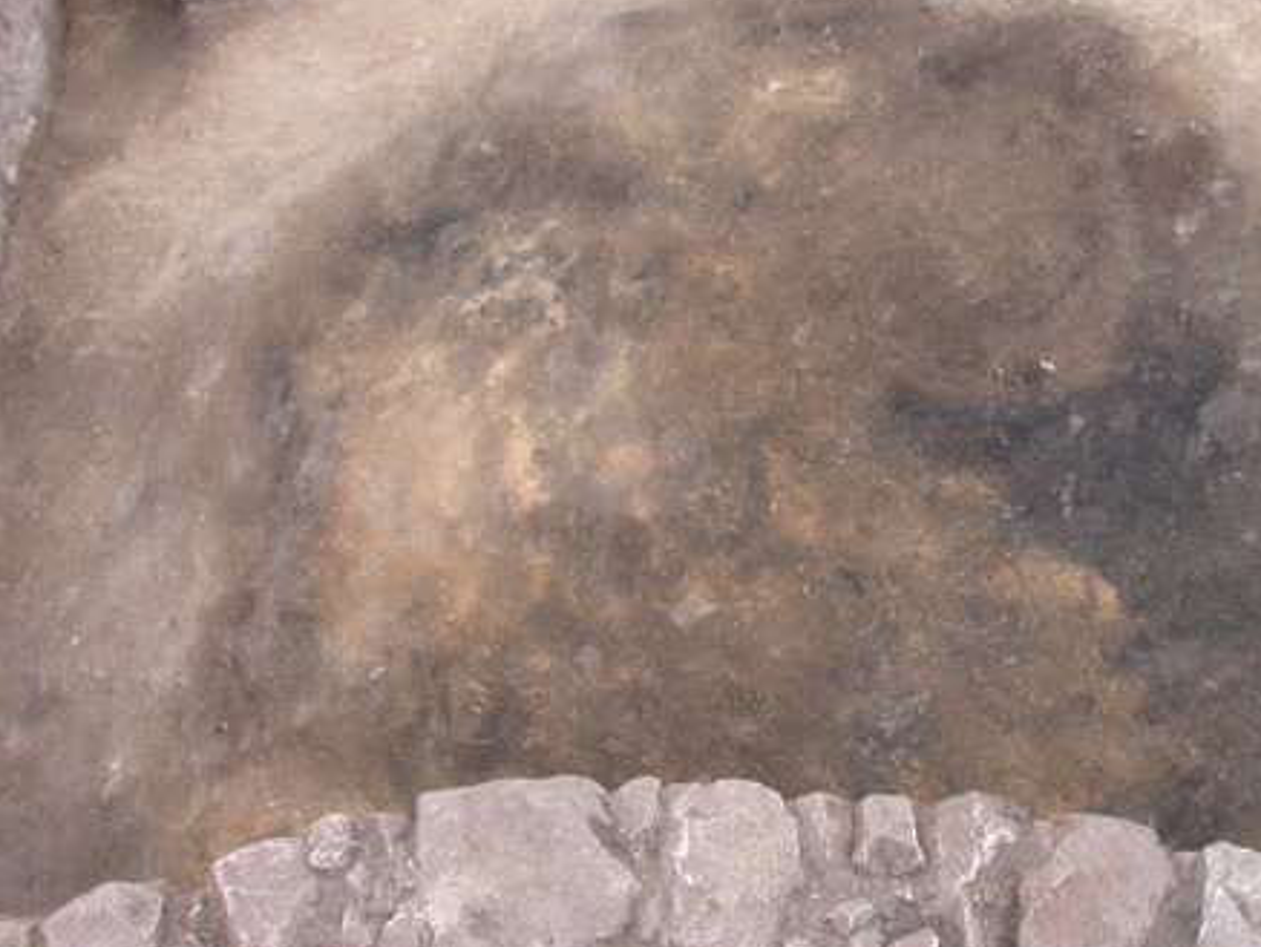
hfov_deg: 36.3
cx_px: 861
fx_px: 1895
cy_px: 394
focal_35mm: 52
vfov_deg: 28.0
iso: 100
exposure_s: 1/75.4
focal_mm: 7.85
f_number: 3.7
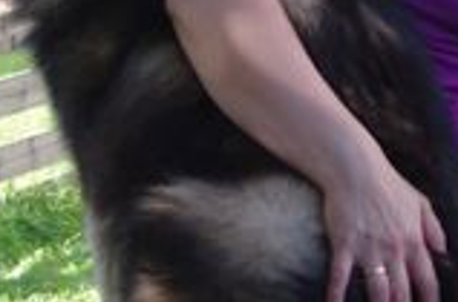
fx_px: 2448
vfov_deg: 7.0
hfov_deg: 10.6
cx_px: 507
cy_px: 7
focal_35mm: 193
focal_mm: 34
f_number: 4.5
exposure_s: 1/60
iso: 100
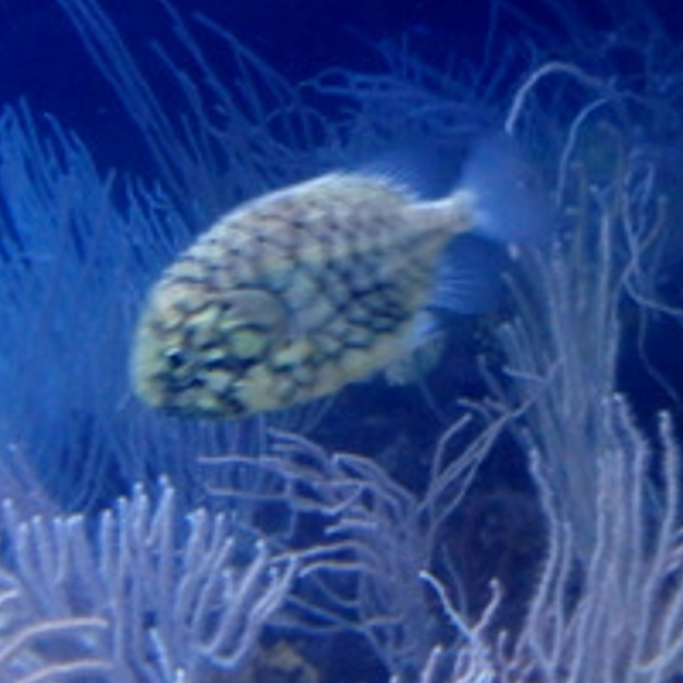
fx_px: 1384
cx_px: 328
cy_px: 316
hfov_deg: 27.7
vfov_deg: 27.7
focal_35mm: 62
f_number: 3.9
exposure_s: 1/8
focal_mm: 5
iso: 1000
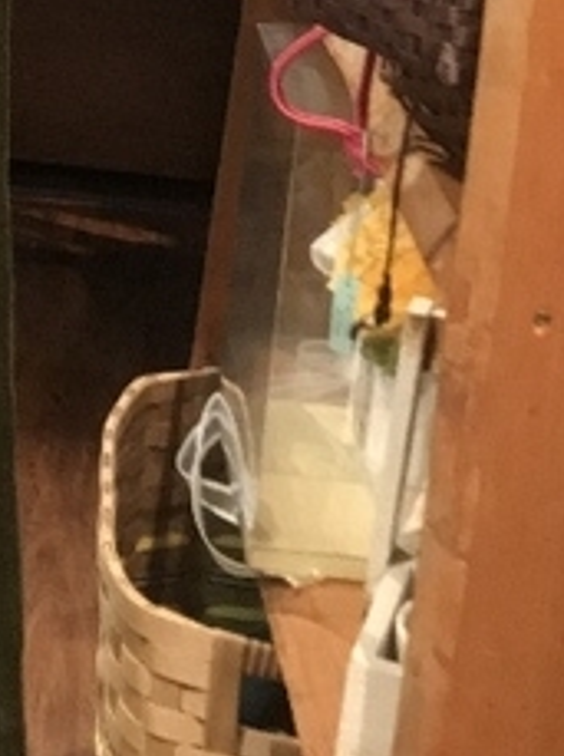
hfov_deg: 14.2
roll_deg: -2.6
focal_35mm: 98
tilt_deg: -10.4
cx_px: -241
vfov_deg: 19.0
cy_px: -149
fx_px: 2135
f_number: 1.8
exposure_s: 1/17
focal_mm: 3.99
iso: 250
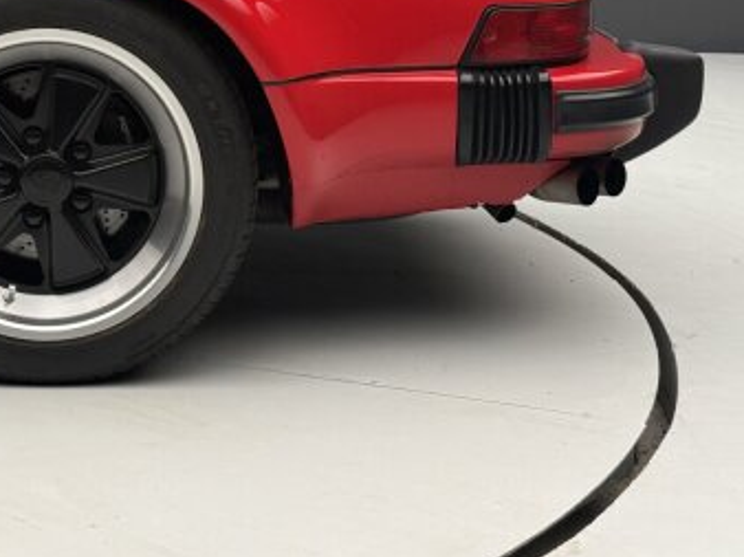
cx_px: 42
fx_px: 1954
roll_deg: +0.6
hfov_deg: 21.0
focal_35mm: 91
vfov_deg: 16.0
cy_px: 37
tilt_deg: -7.0
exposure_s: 1/99
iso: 200
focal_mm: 6.76
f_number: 1.78
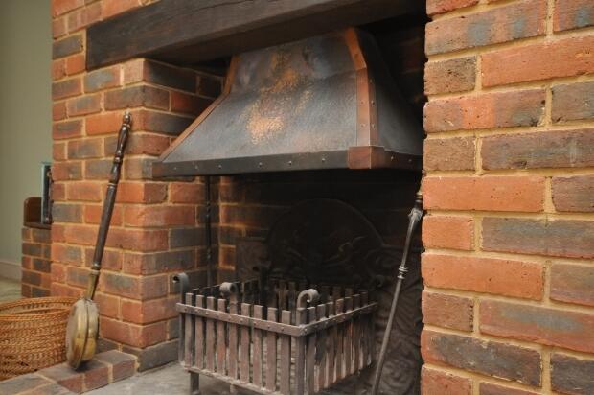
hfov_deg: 62.0
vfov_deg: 43.5
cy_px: 198
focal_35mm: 30
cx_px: 297
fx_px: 494
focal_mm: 20
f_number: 5.6
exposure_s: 1/60
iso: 800
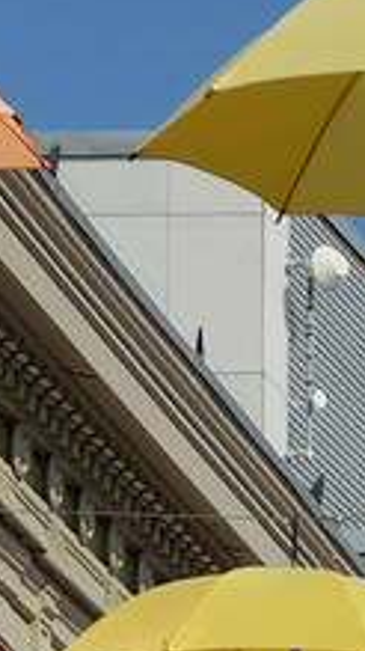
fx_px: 7373
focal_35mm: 428
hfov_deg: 2.7
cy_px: 2231
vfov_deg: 4.7
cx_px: 1875
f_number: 10
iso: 100
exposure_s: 1/125
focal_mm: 35
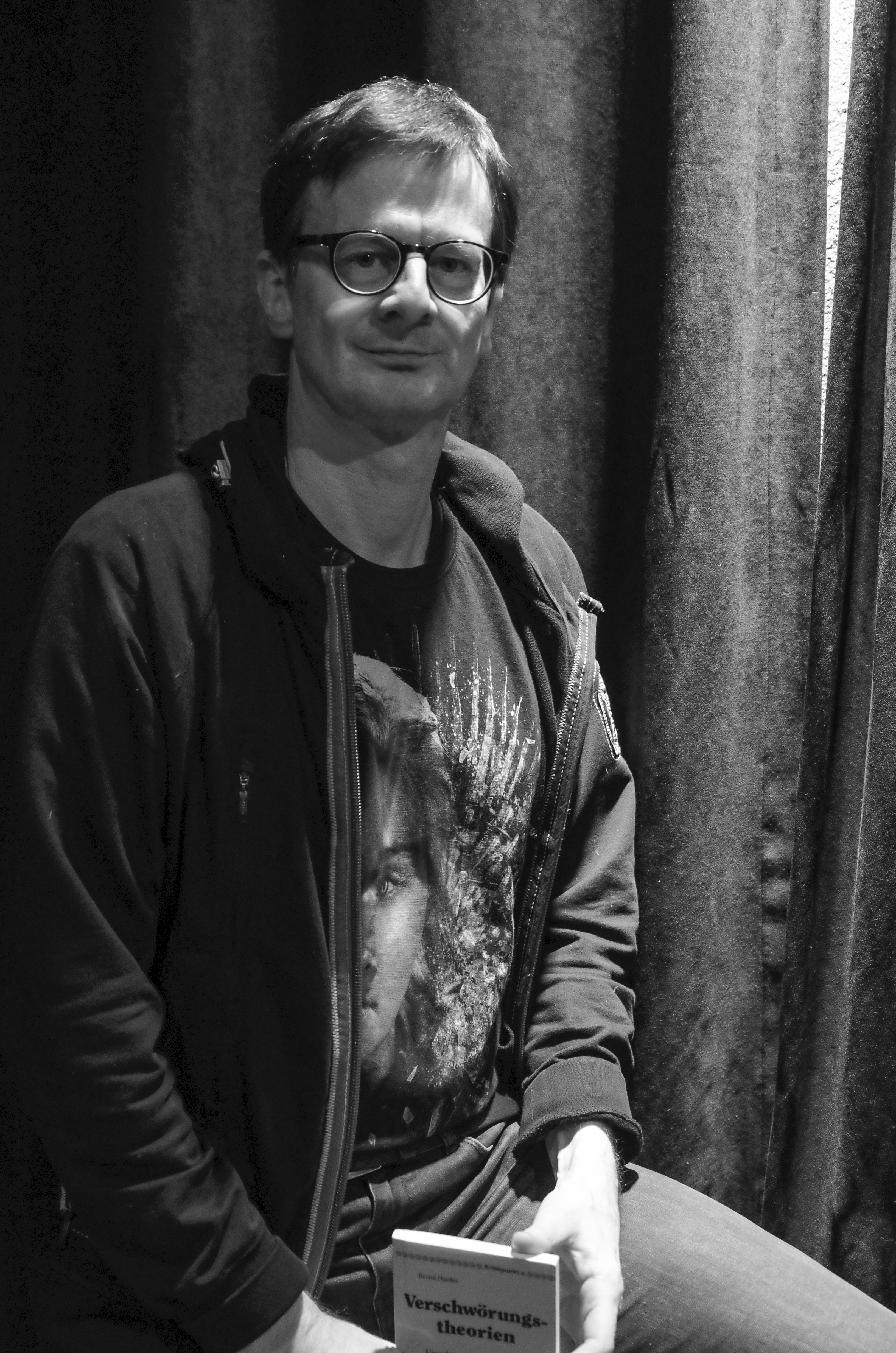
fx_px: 1575
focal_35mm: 42
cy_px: 676
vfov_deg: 46.5
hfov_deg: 31.8
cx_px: 448
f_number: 2.8
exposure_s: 1/30
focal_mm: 28
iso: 3200
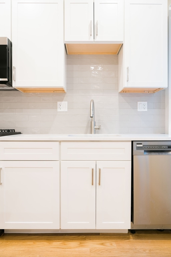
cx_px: 86
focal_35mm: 24
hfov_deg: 53.1
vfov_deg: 73.7
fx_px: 171
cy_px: 128
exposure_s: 1/13
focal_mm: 24
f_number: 6.3
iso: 320
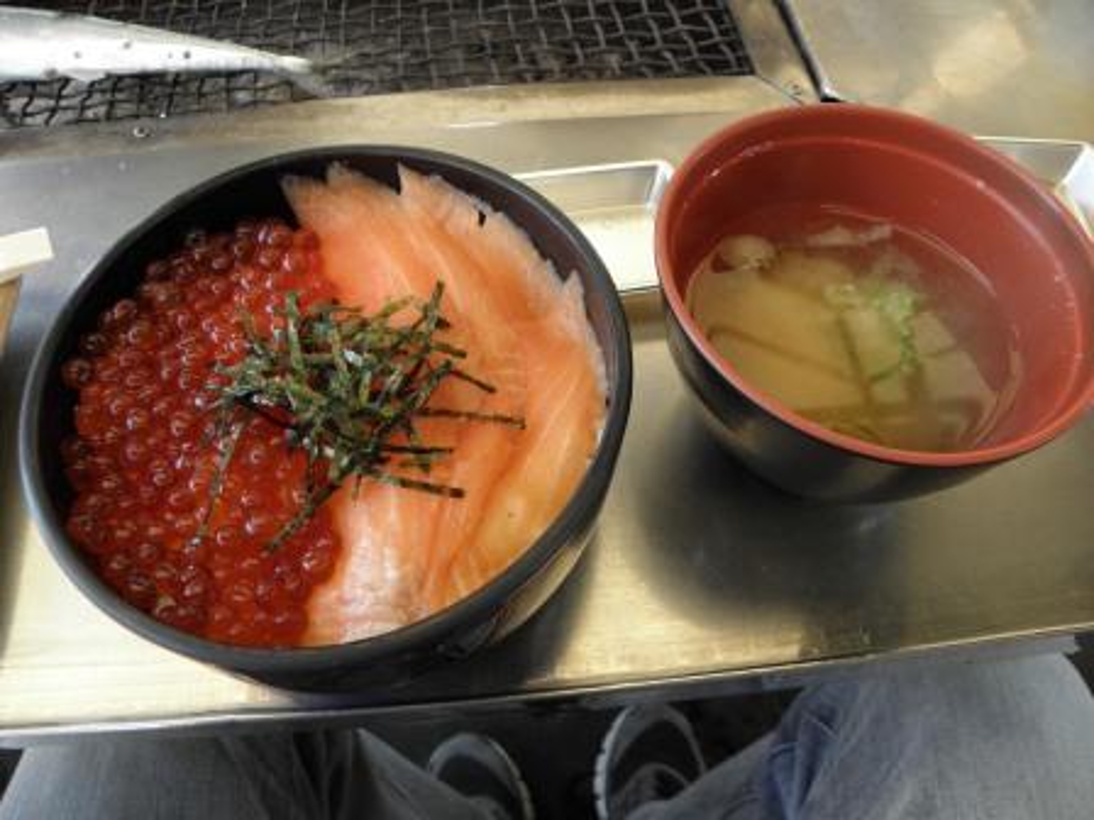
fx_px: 822
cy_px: 410
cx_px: 547
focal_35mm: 26
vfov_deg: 53.1
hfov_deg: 67.3
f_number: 2.8
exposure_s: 1/30
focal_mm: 4.6
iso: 100
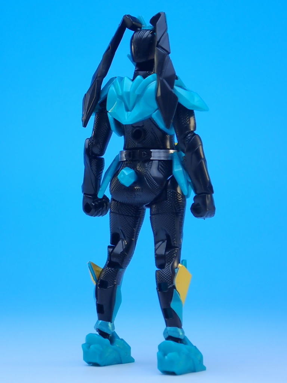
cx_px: 144
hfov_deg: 14.8
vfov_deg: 19.6
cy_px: 192
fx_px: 1105
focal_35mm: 100
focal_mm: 18
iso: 100
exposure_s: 1/20
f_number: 4.9
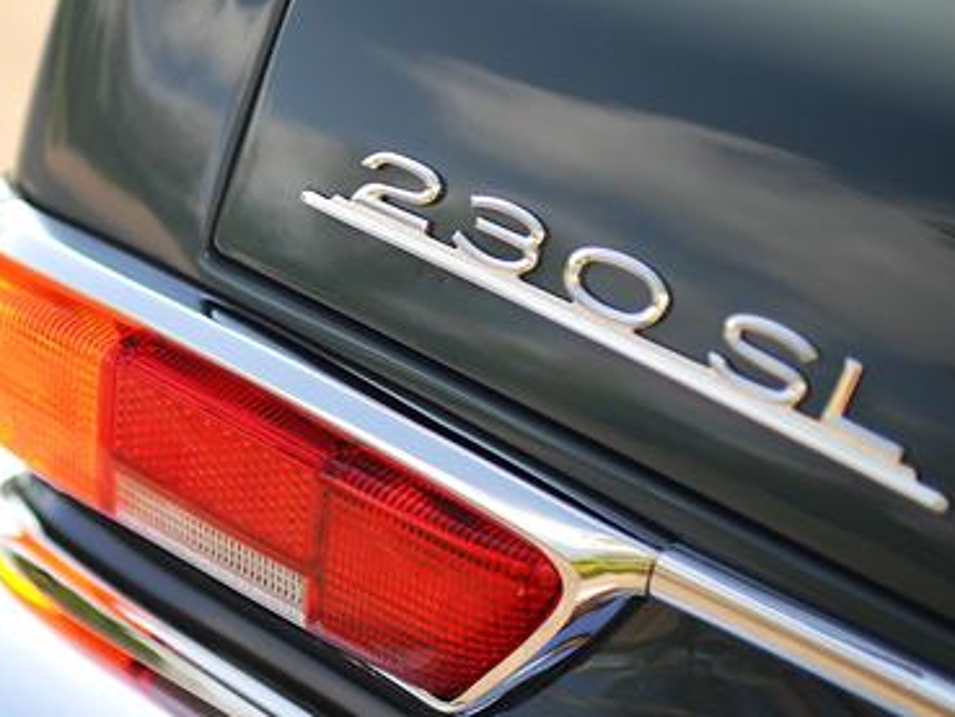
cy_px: 312
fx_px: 2263
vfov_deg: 18.0
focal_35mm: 82
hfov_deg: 23.2
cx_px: 80
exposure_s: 1/1250
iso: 100
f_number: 1.4
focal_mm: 35
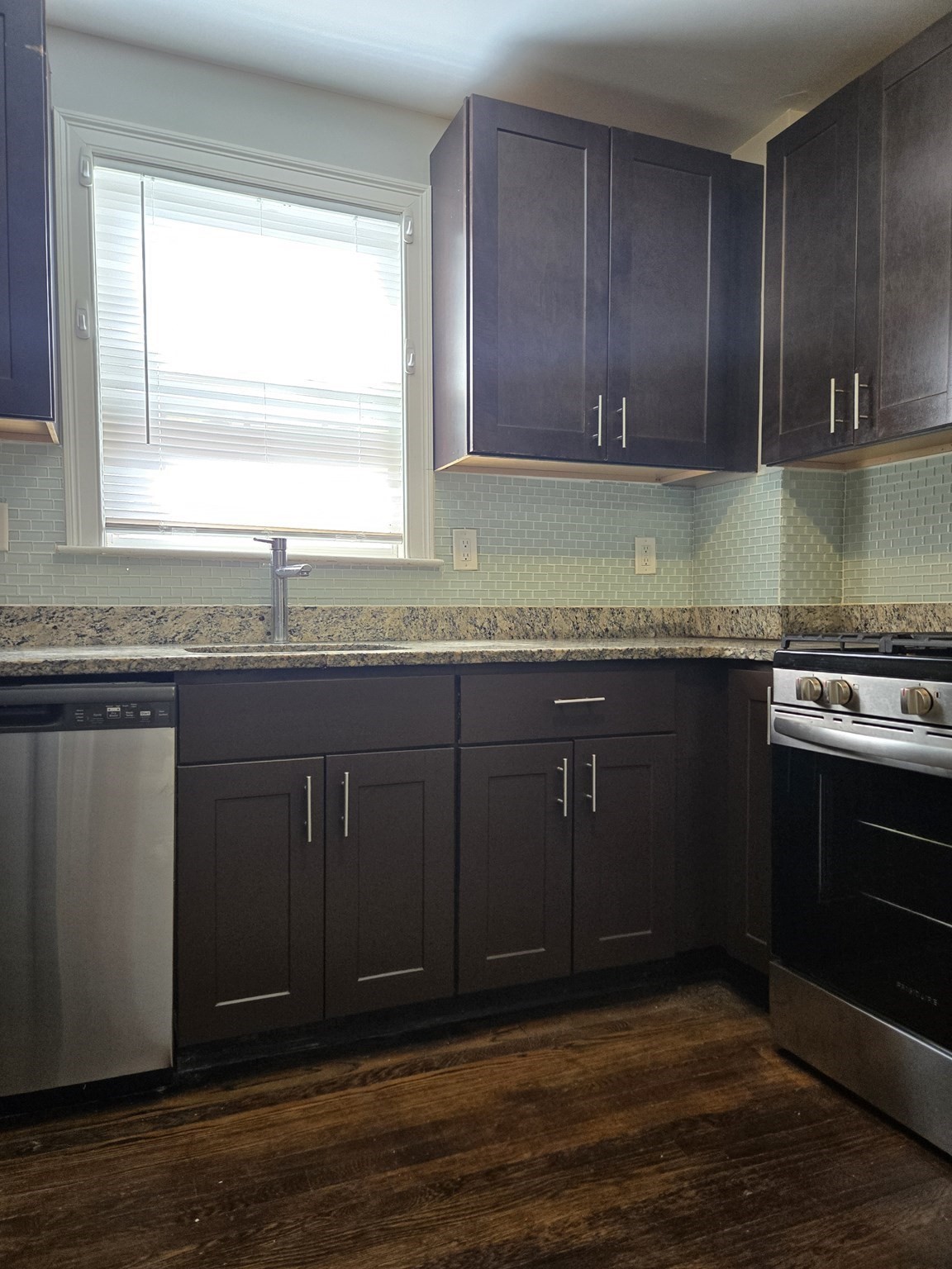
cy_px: 634
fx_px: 843
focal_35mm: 23
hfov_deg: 58.9
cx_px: 476
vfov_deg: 73.9
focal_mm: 5.4
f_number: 1.8
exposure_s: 1/120
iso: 320
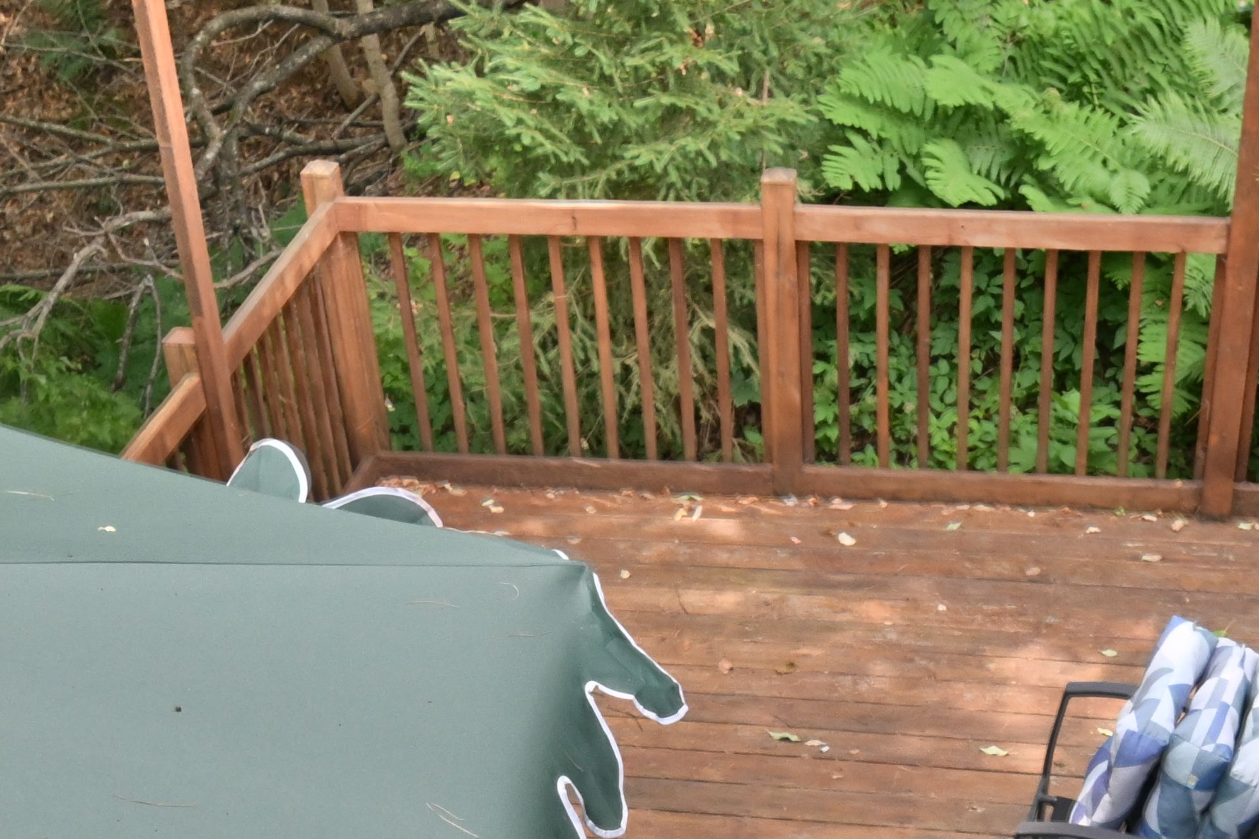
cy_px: 1157
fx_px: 2203
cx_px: 796
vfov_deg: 19.5
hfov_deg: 31.7
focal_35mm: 63
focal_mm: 15
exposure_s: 1/320
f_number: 7.1
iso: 1600
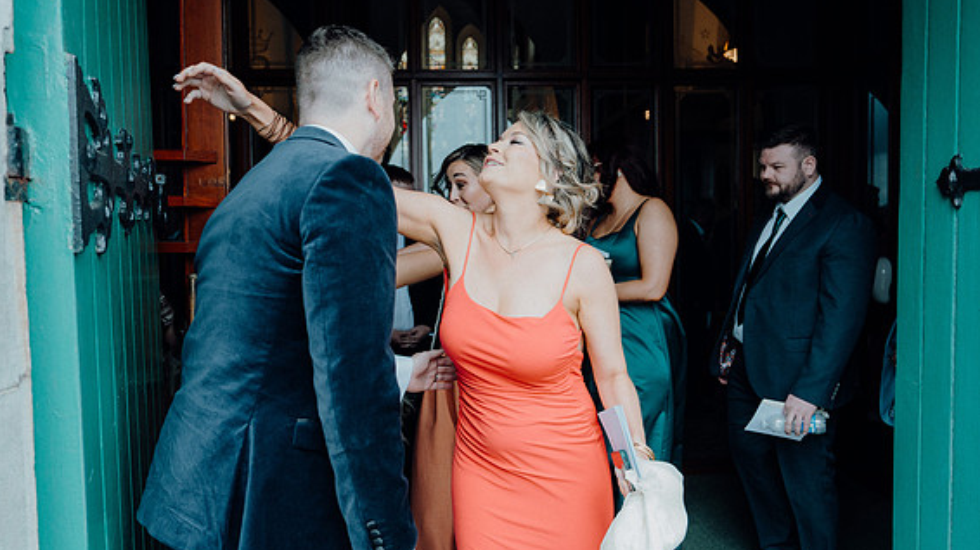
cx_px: 483
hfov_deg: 66.1
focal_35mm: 29
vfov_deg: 40.1
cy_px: 272
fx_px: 753
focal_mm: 27
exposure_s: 1/200
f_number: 3.5
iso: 250
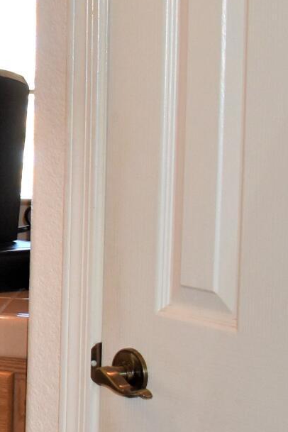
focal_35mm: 133
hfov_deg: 8.6
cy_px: 156
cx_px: -571
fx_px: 1596
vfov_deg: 15.4
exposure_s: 1/200
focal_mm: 18
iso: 800
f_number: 4
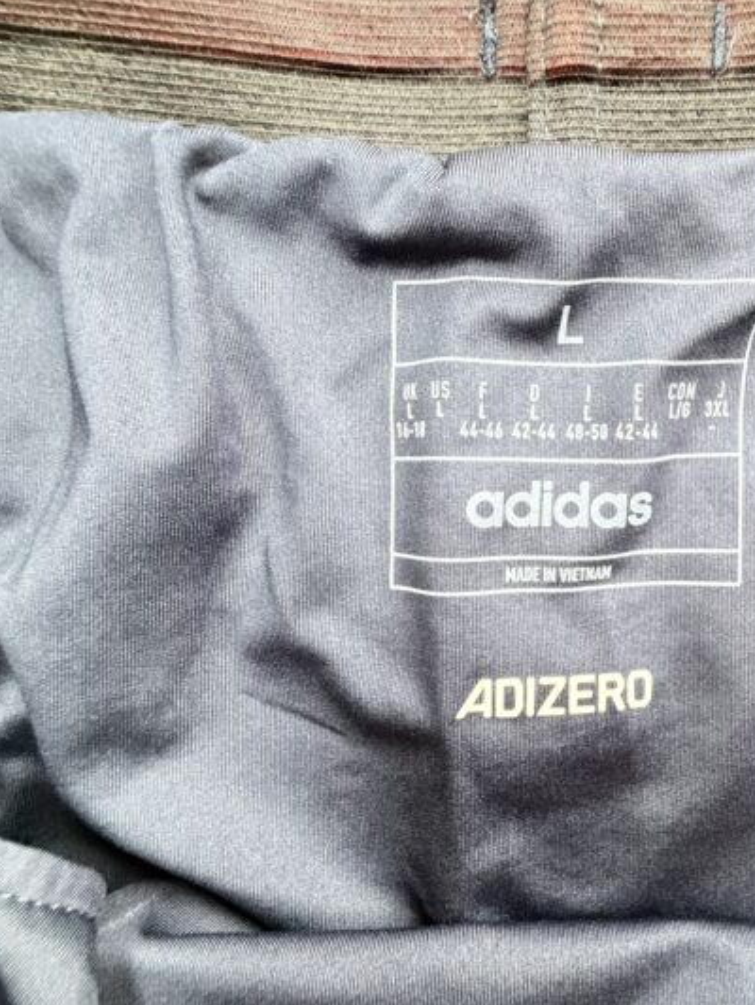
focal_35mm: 21
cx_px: 557
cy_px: 509
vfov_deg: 79.0
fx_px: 610
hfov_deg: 60.4
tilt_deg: -83.2
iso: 1000
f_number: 2.2
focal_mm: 2.22
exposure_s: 1/50
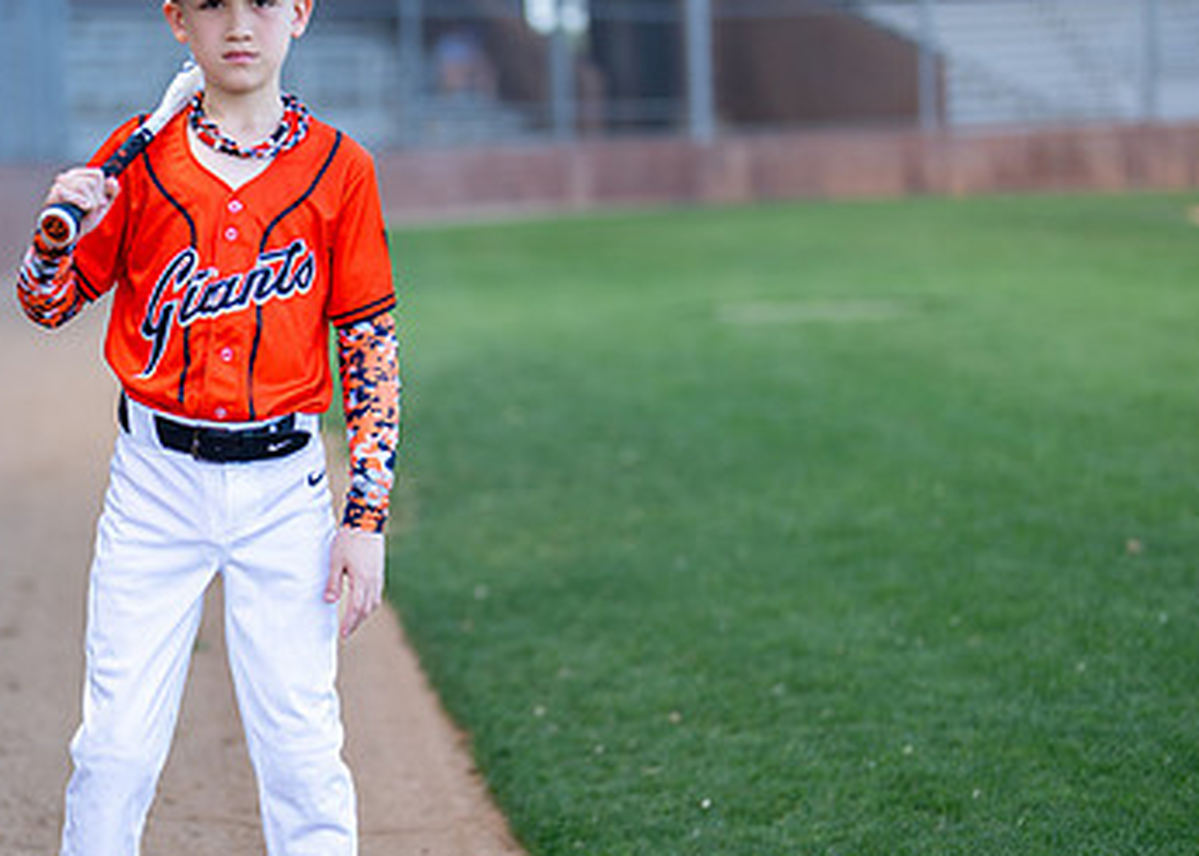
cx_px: 281
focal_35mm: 94
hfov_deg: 21.0
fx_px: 3200
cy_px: 480
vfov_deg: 15.2
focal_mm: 50
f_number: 1.2
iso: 125
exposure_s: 1/1600
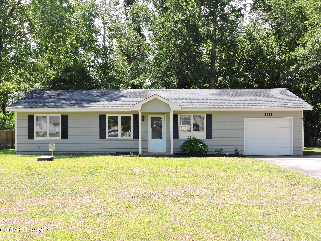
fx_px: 371
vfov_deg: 36.0
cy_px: 120
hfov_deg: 46.8
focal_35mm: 40
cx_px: 160
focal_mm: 7.2
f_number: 3.8
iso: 100
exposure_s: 1/250
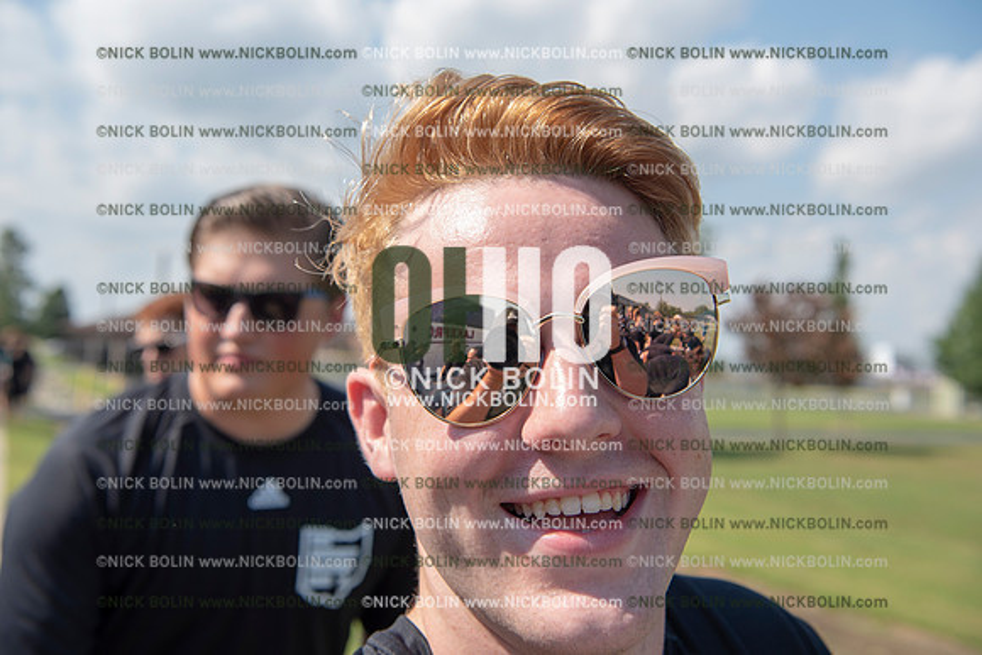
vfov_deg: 33.4
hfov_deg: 48.4
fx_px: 1091
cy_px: 328
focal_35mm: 40
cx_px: 491
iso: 200
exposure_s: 1/640
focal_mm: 40
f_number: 5.6
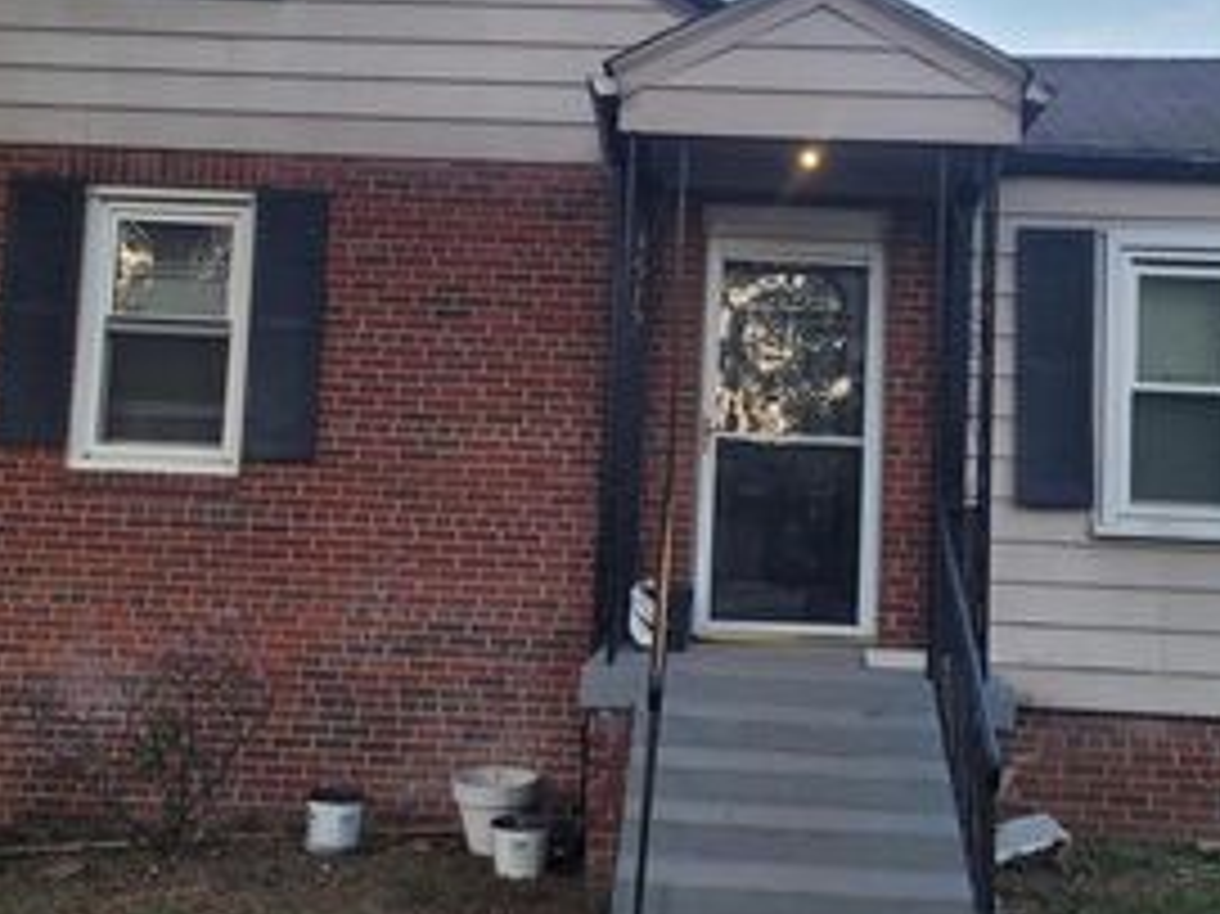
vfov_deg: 30.2
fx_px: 1691
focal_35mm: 48
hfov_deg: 39.6
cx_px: 675
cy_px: 367
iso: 80
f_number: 1.8
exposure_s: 1/120
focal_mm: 5.4
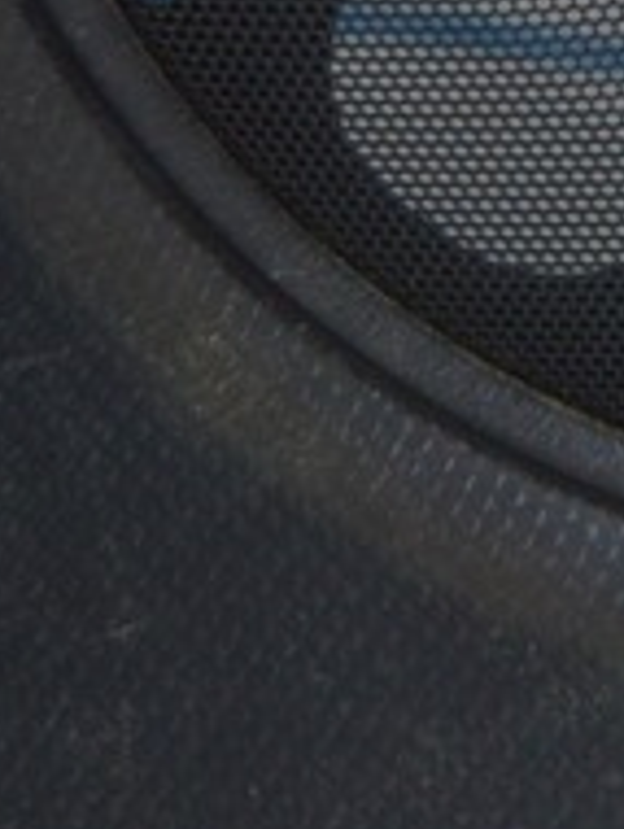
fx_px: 5588
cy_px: -552
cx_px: 1222
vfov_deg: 8.2
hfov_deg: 6.2
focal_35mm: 233
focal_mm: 30
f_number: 4.2
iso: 400
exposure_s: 1/40
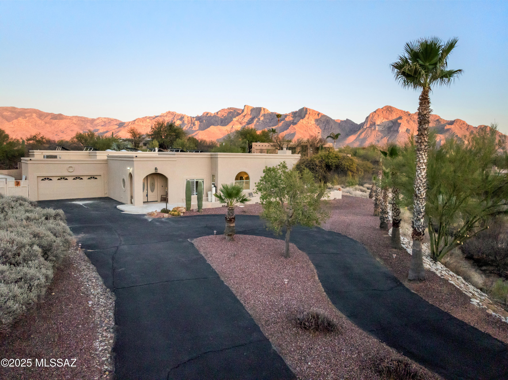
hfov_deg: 71.6
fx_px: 352
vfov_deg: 56.8
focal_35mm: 24
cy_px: 190
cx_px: 254
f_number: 2.8
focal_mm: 12.29
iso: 800
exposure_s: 1/30
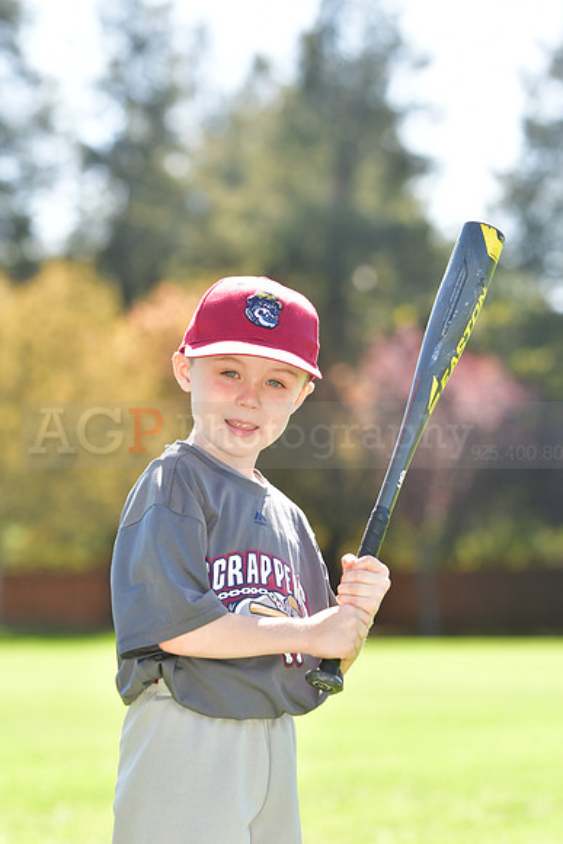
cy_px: 422
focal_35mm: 180
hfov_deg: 7.6
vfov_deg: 11.4
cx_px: 282
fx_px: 4220
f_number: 4.5
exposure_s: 1/1000
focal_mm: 120
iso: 400
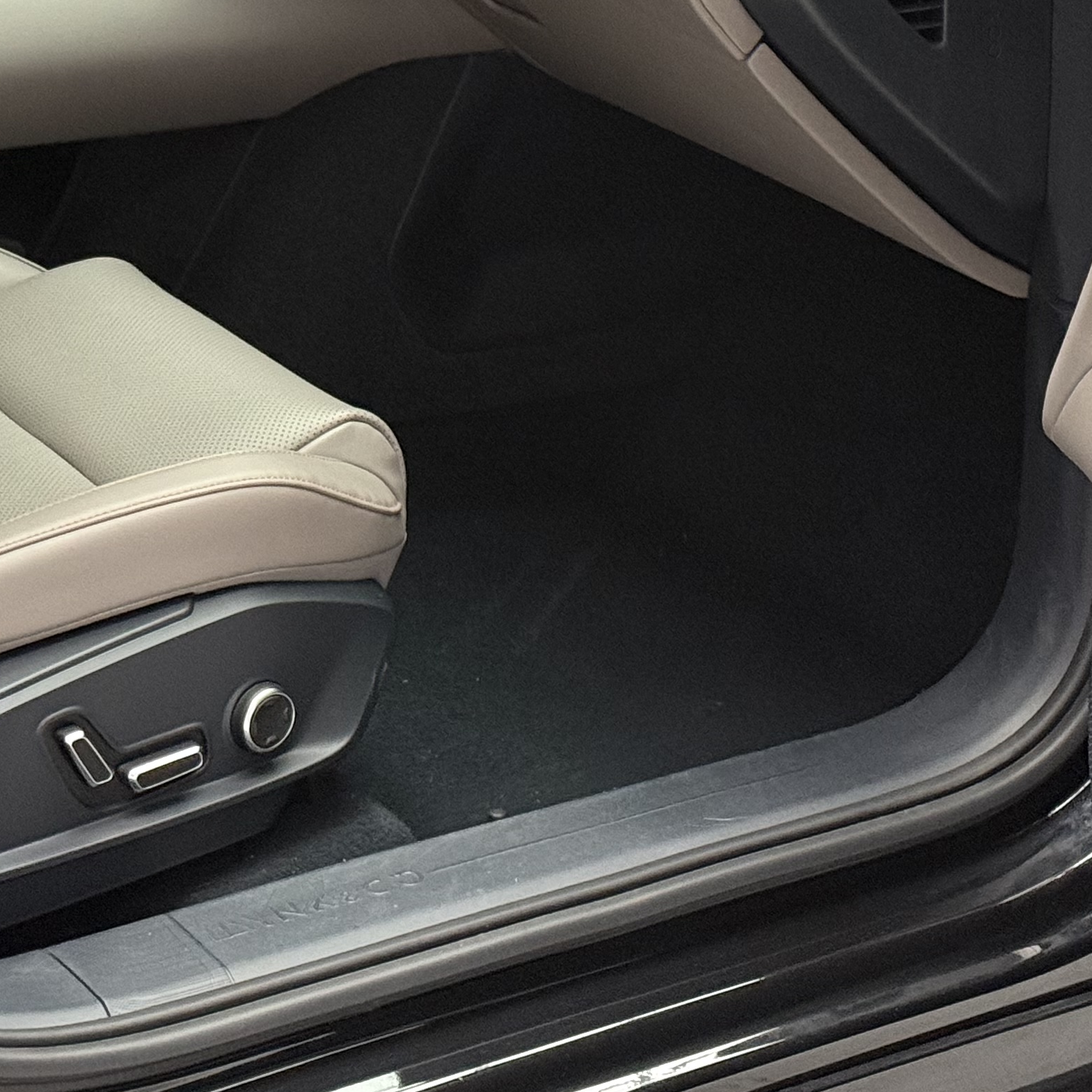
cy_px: 136
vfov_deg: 15.8
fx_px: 3890
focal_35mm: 109
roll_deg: -0.2
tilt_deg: -16.7
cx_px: 503
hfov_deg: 16.0
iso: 500
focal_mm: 6.76
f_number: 1.78
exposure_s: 1/40
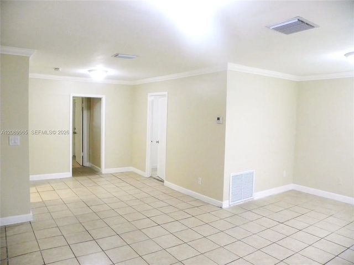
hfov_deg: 67.3
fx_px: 266
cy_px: 132
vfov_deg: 53.1
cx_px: 177
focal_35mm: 26
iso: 400
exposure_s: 1/68.6
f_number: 2.8
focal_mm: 4.6
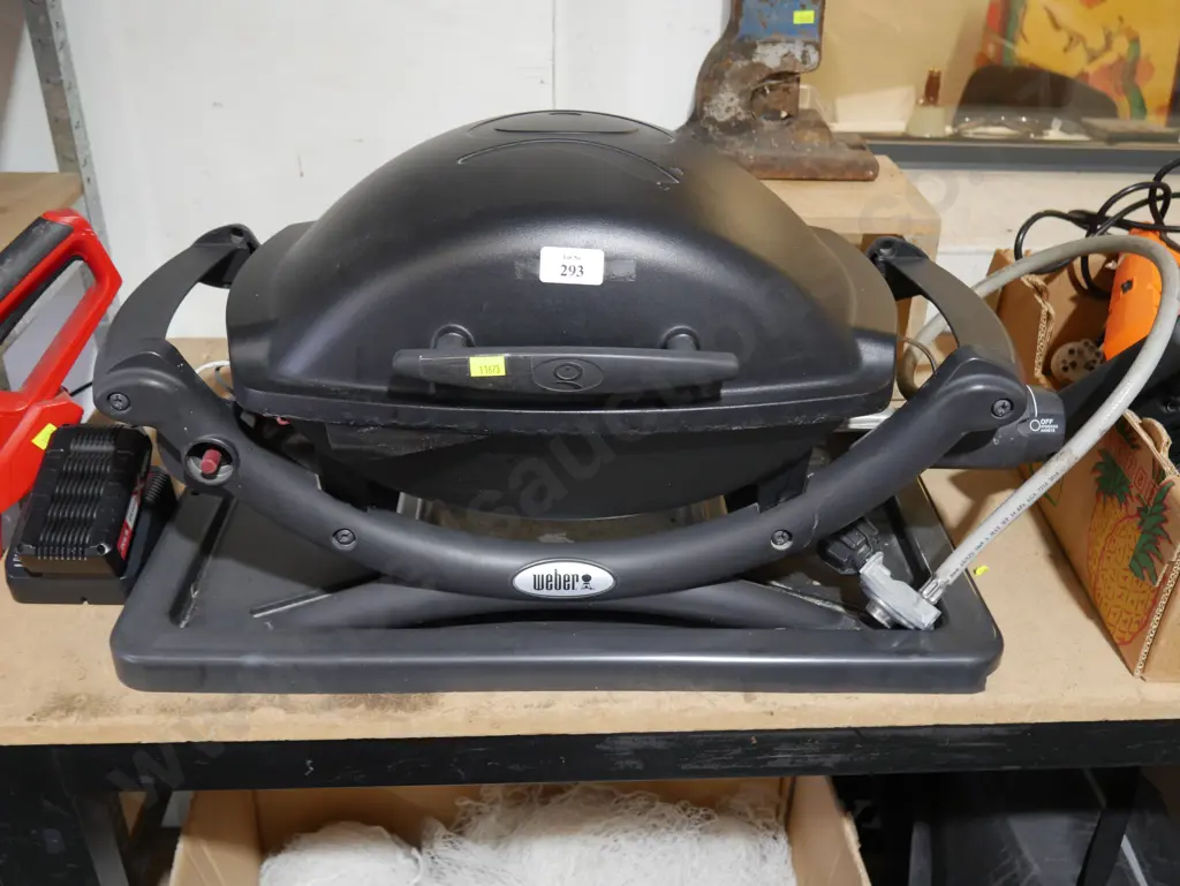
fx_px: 1160
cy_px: 443
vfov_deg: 41.8
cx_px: 590
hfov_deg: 53.9
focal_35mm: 34
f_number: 4
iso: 800
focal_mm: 17
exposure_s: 1/60
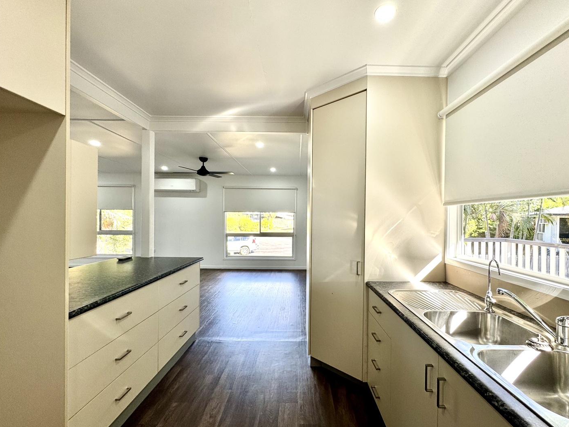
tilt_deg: +0.0
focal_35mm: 15
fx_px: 247
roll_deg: -0.2
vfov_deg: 81.7
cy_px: 222
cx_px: 300
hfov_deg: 98.1
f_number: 2.2
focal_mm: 2.22
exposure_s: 1/100
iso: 40
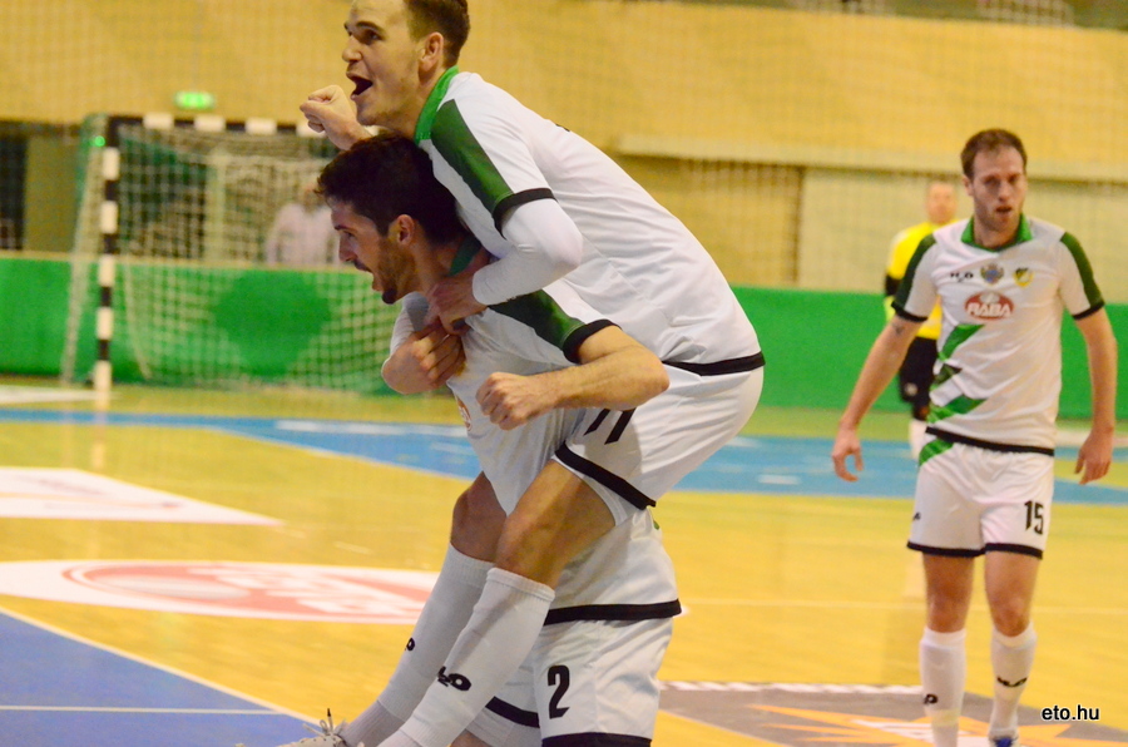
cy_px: 374
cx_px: 564
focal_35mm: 174
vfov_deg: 7.9
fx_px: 5440
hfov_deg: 11.8
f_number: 5
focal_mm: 116
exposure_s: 1/800
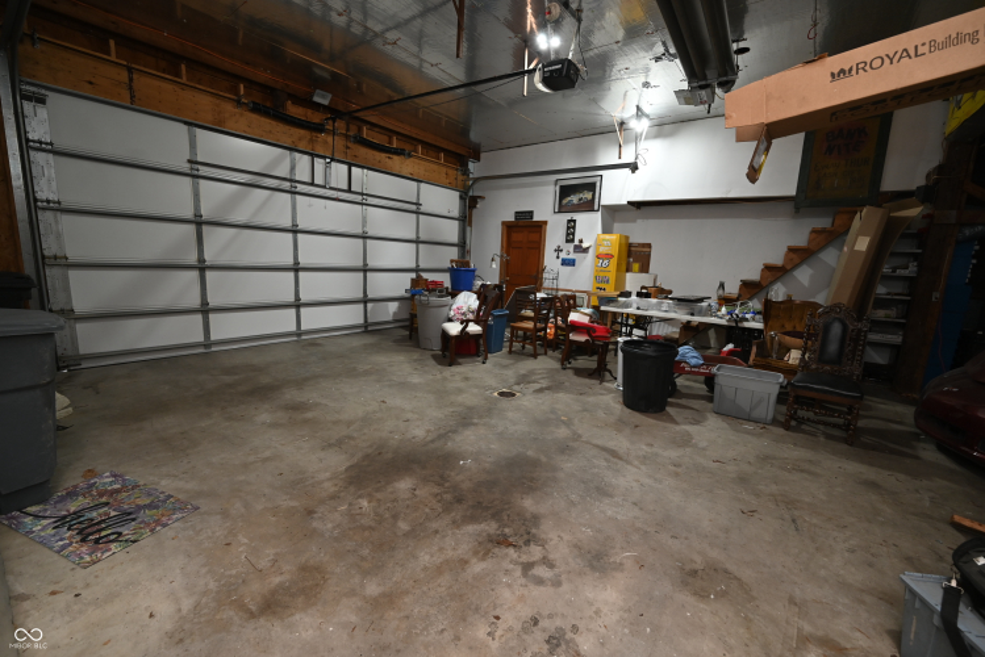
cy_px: 328
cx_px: 492
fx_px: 411
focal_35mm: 15
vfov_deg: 77.4
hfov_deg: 100.4
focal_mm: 15
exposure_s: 1/60
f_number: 4
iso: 560
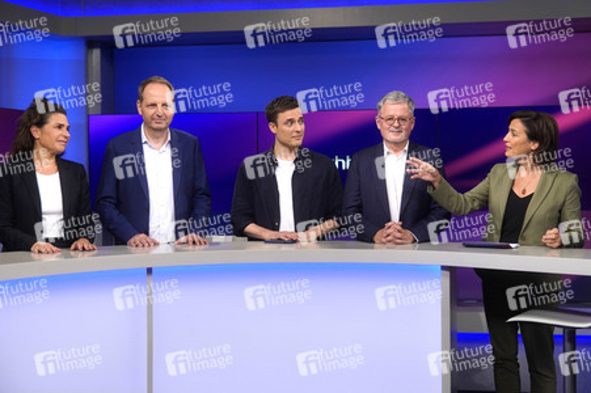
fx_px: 738
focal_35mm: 45
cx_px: 296
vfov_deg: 29.8
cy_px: 196
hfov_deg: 43.6
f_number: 1.8
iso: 640
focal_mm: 30
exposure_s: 1/500
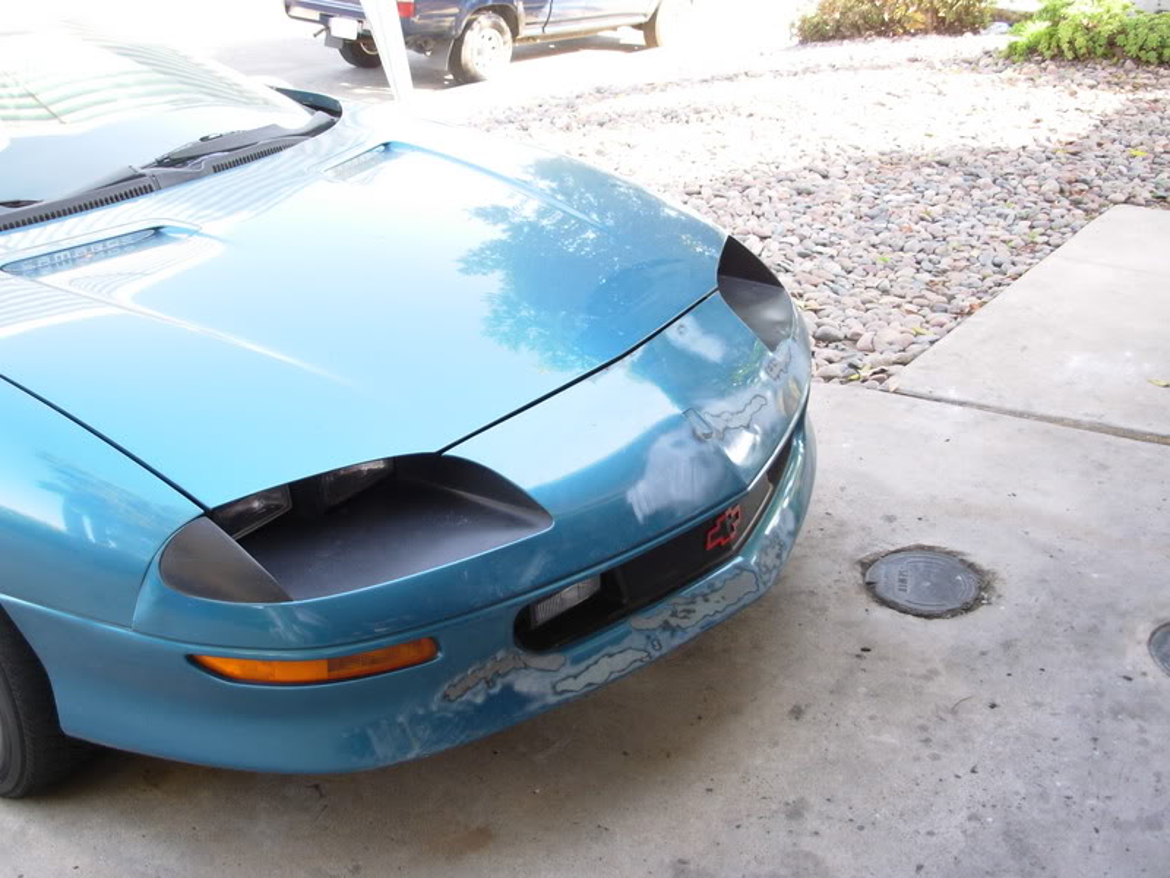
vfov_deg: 37.7
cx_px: 585
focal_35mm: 38
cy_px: 439
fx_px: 1284
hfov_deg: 49.0
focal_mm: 6.3
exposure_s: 1/32.9
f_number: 2.9
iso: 50
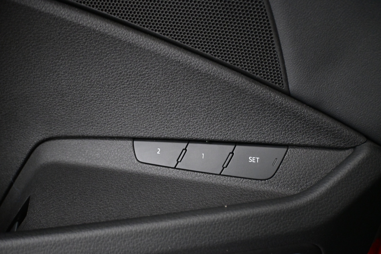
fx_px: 333
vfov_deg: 41.7
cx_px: 190
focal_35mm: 32
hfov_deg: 59.5
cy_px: 127
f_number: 4
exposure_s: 1/25
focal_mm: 21
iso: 4000
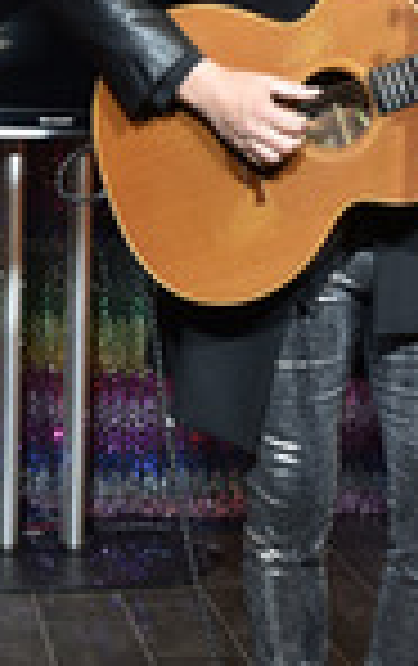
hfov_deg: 13.9
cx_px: 25
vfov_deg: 22.1
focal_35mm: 93
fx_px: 1689
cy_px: 180
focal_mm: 30
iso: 800
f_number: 6.3
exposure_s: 1/100
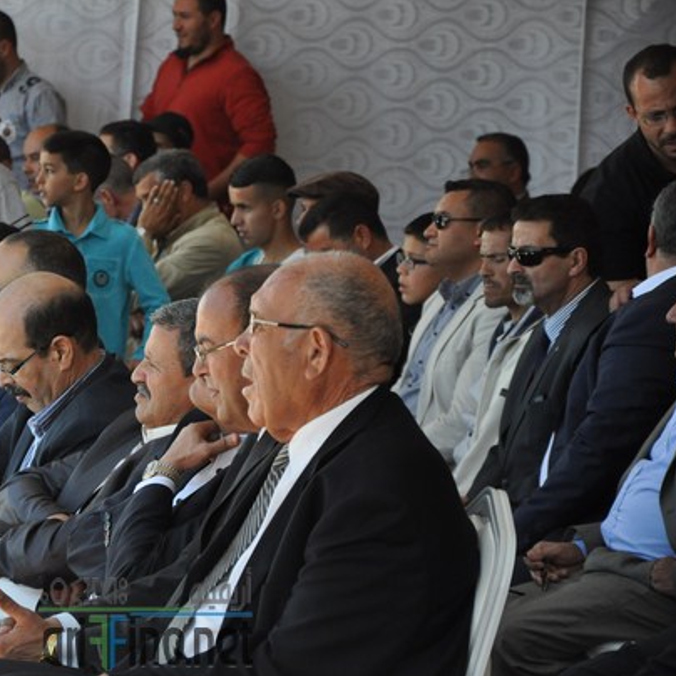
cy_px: 354
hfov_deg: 8.3
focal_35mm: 212
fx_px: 4677
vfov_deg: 8.3
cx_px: 146
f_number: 5.6
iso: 800
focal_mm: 105
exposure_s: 1/640
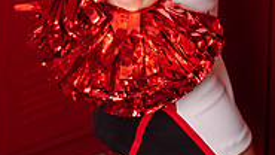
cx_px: 164
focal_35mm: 112
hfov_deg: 19.1
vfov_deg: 9.9
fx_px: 817
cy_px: -170
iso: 200
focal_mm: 44
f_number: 5
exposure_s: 1/250
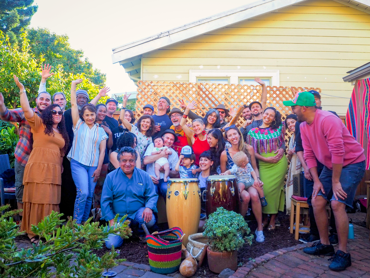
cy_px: 139
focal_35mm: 28
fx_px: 299
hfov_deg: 63.4
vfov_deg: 49.7
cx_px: 185
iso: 200
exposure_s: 1/80
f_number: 6.3
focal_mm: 14
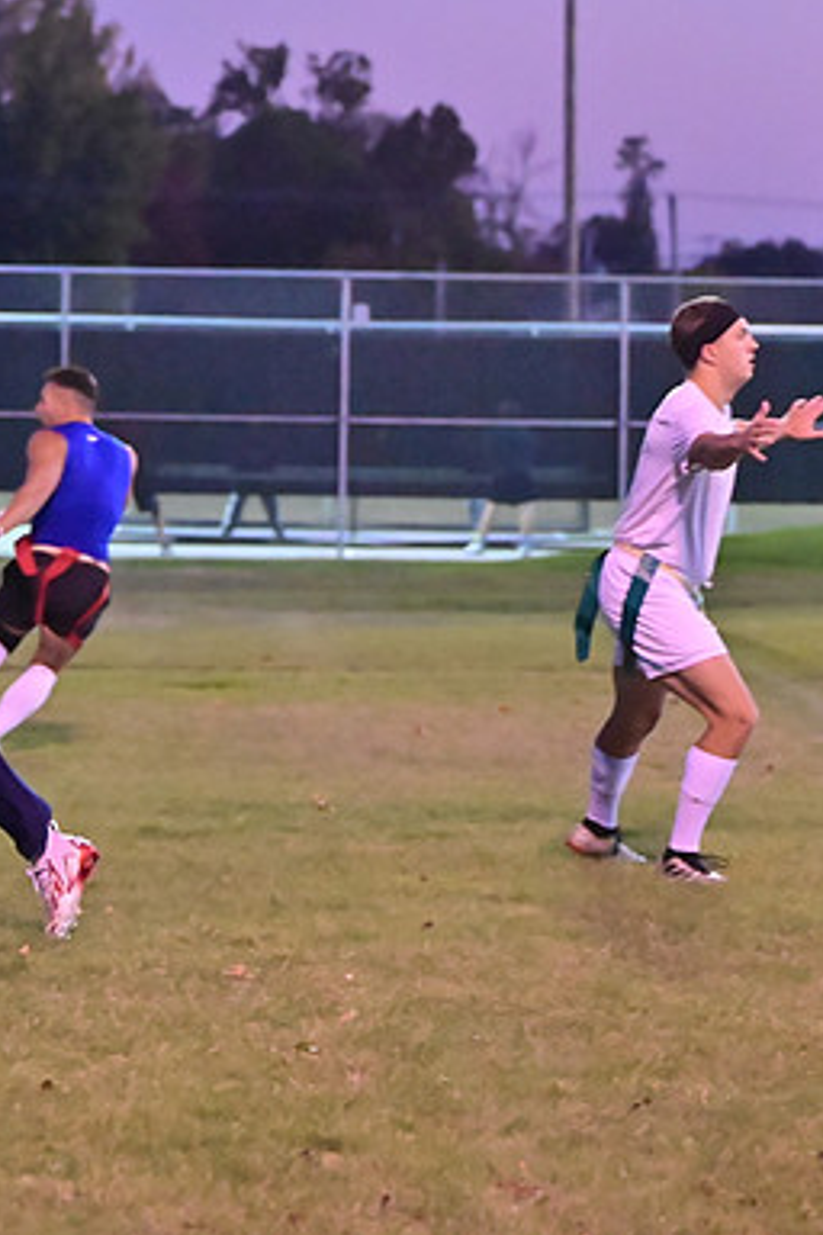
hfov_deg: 5.8
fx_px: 8126
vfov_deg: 8.7
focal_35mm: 237
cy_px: 619
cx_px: -35
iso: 6400
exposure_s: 1/400
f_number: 4
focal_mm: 105
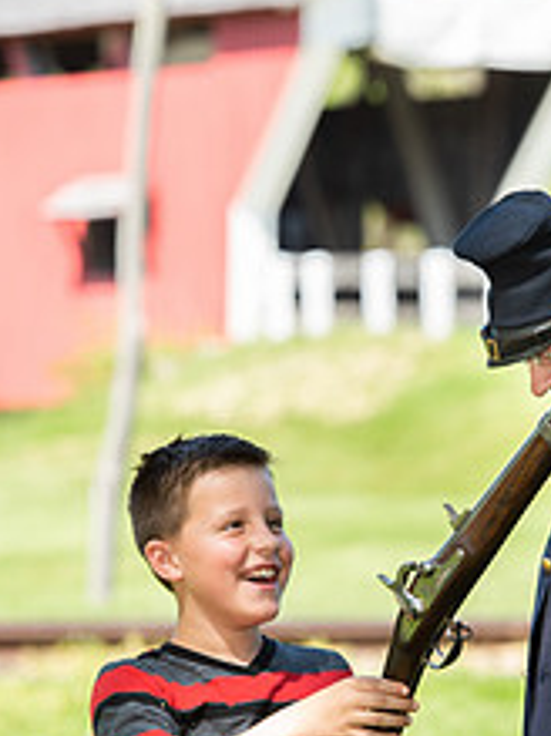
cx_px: 460
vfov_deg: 6.3
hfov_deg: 4.7
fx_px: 6713
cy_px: 491
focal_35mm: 316
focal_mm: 160
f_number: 5.6
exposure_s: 1/200
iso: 160
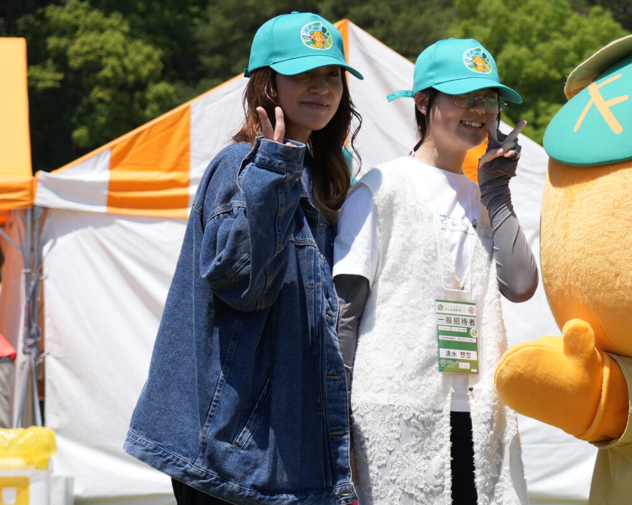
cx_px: 736
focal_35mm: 112
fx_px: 2094
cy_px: 346
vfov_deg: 13.7
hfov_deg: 16.5
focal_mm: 46
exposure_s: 1/1000
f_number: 4
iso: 100
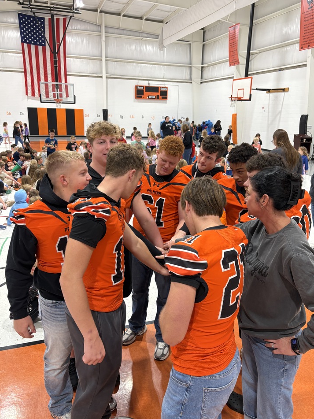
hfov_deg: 49.7
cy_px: 208
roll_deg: -2.1
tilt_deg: -16.1
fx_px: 339
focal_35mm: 28
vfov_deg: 63.5
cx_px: 164
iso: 125
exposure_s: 1/60
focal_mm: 5.96
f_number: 1.6
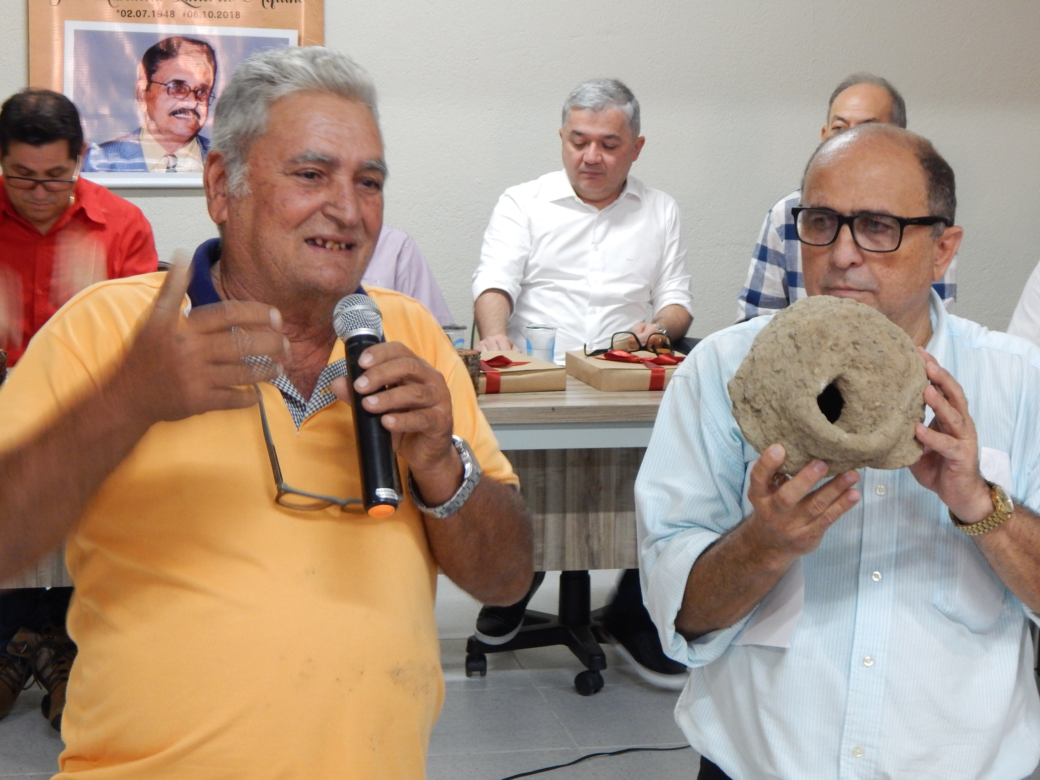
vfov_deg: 21.3
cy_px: 390
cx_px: 520
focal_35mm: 69
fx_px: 2073
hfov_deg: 28.2
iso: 400
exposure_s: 1/13
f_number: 4.1
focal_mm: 12.3
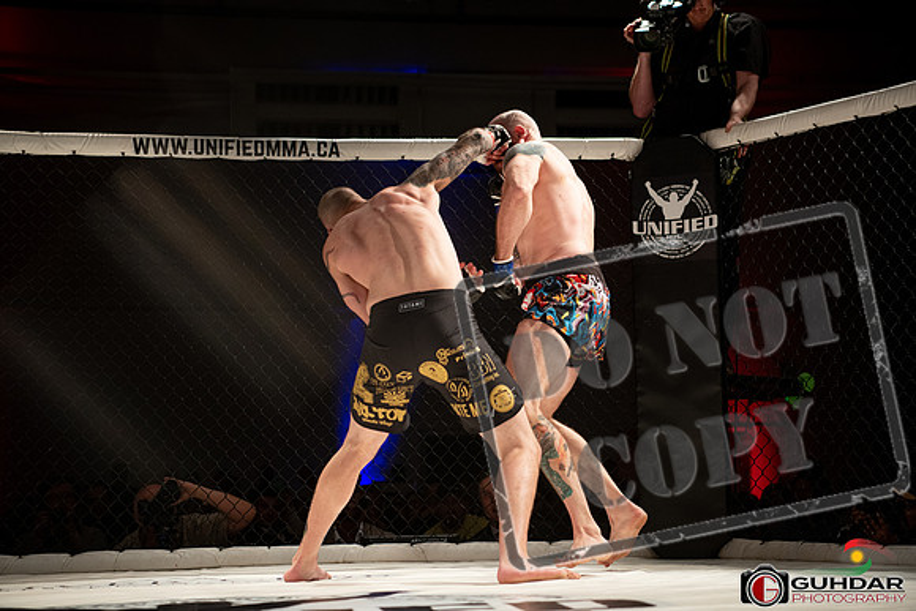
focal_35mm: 70
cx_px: 458
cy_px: 306
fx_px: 1781
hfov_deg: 28.8
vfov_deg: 19.5
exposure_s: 1/1000
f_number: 2.8
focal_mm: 70
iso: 1100
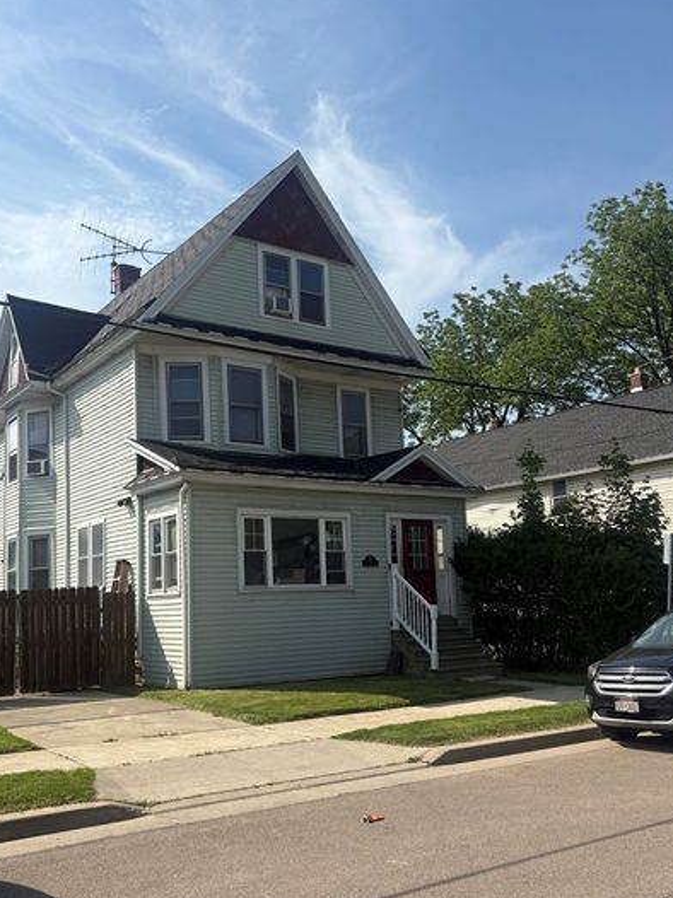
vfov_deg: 55.2
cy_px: 503
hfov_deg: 42.9
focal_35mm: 33
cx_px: 306
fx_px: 856
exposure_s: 1/5348
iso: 50
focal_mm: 5.96
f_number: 1.6
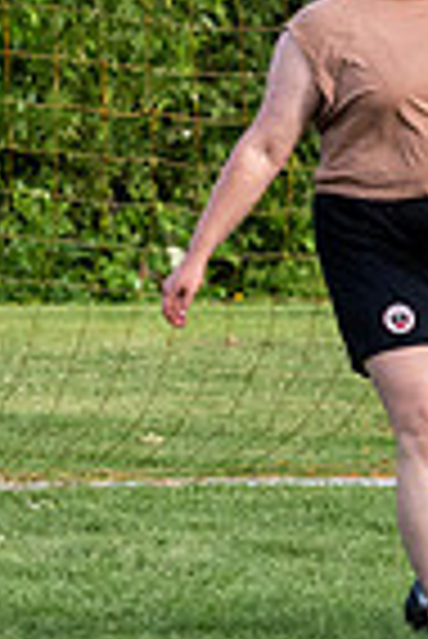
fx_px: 26220
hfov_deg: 0.9
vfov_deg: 1.4
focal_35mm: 1474
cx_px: 1009
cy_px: 444
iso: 800
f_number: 4.5
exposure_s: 1/1250
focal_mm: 150
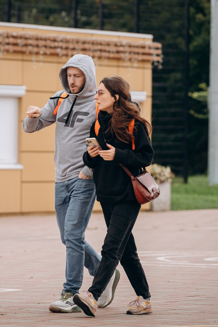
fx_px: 2325
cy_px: 154
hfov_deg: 5.4
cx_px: 55
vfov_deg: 8.0
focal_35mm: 256
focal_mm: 161
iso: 400
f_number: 4
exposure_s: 1/1000
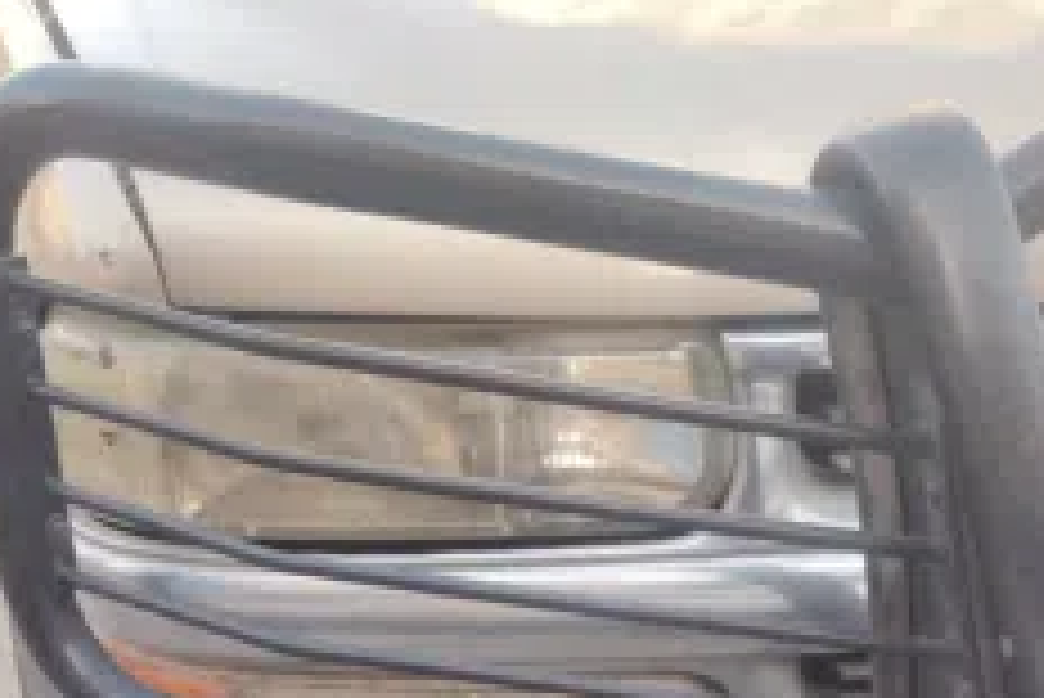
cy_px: 856
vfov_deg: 27.2
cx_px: 468
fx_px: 1248
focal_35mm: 43
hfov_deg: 45.3
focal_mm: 5.25
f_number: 1.75
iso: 148
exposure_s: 1/100
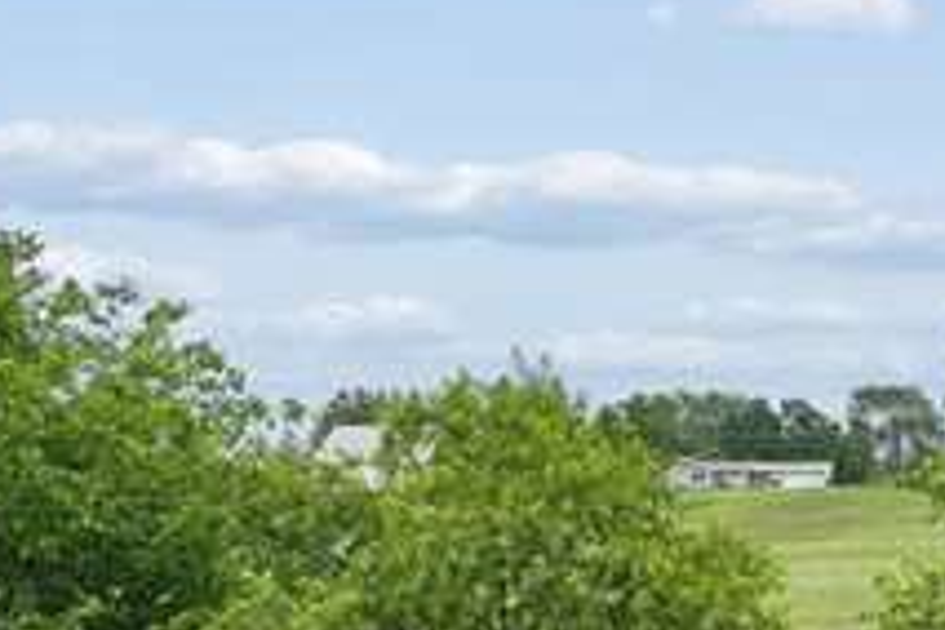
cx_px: 151
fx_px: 2677
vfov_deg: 13.4
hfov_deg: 19.7
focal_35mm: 102
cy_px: 481
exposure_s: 1/640
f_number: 9
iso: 400
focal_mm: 17
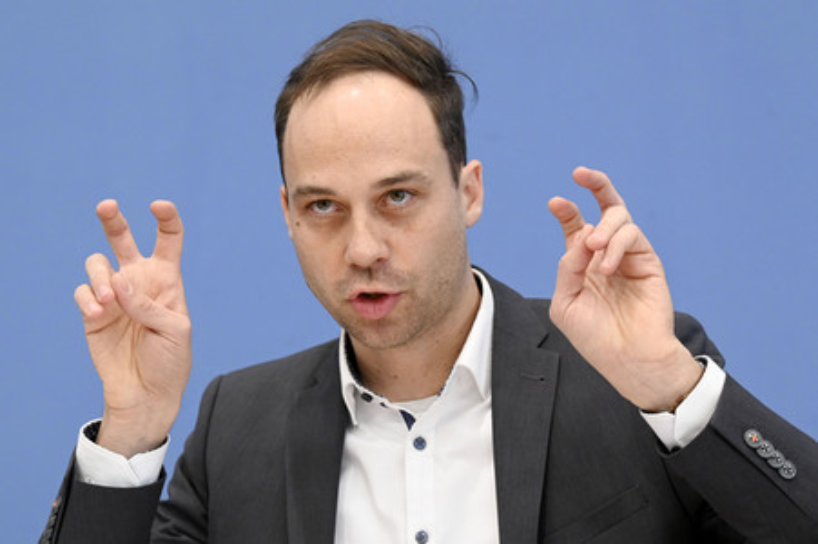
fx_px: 3065
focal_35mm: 135
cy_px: 272
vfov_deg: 10.1
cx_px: 409
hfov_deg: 15.2
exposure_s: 1/500
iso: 4000
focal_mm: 135
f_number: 6.3
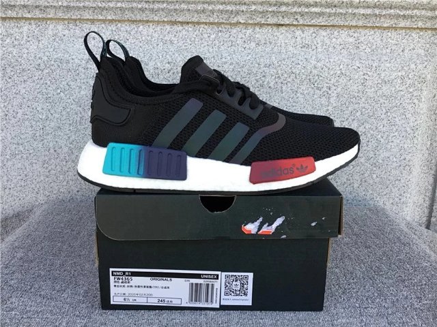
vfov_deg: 45.4
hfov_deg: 58.4
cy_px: 164
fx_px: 391
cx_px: 218
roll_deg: -1.0
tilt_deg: -15.3
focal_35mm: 31
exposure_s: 1/100
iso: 32
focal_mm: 3.3
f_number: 2.4
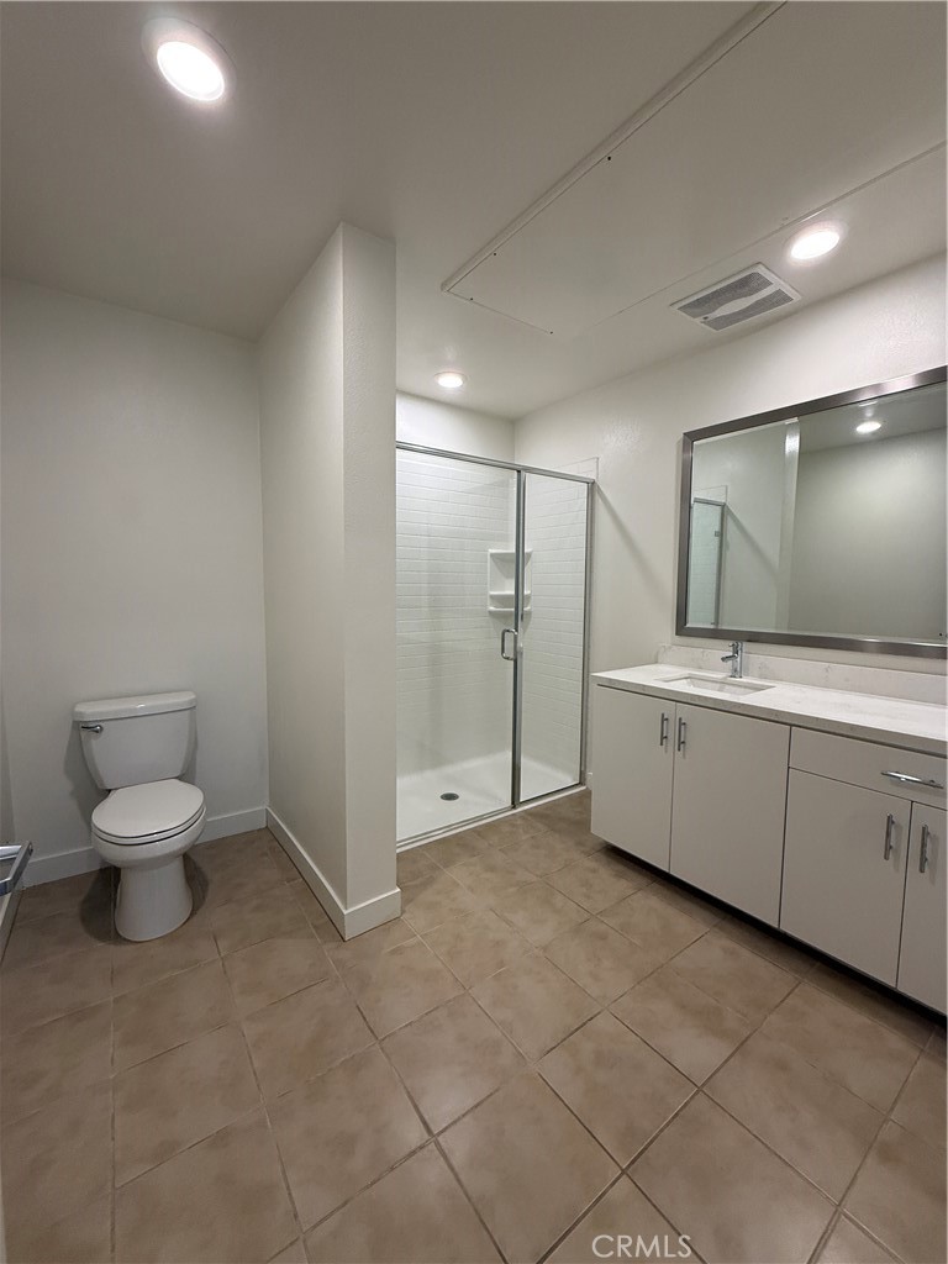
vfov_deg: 102.1
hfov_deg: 85.7
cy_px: 632
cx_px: 474
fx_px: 511
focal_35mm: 14
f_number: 2.2
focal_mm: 2.22
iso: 200
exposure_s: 1/120
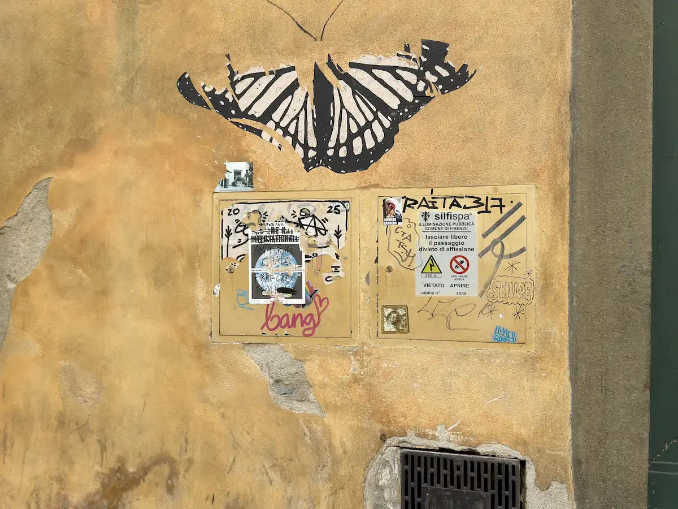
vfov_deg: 40.7
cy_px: 254
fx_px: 686
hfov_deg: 52.6
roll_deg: +0.5
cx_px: 339
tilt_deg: -2.5
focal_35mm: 35
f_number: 1.78
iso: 64
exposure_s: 1/498
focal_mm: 6.76
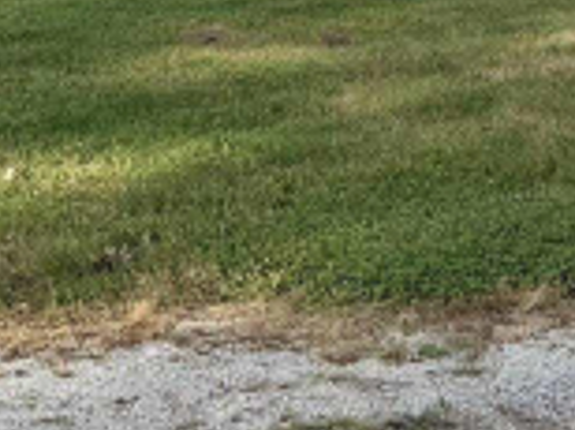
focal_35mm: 104
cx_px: 521
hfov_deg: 18.6
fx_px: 1725
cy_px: -187
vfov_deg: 13.5
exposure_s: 1/2232
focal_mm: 6.76
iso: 80
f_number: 1.78
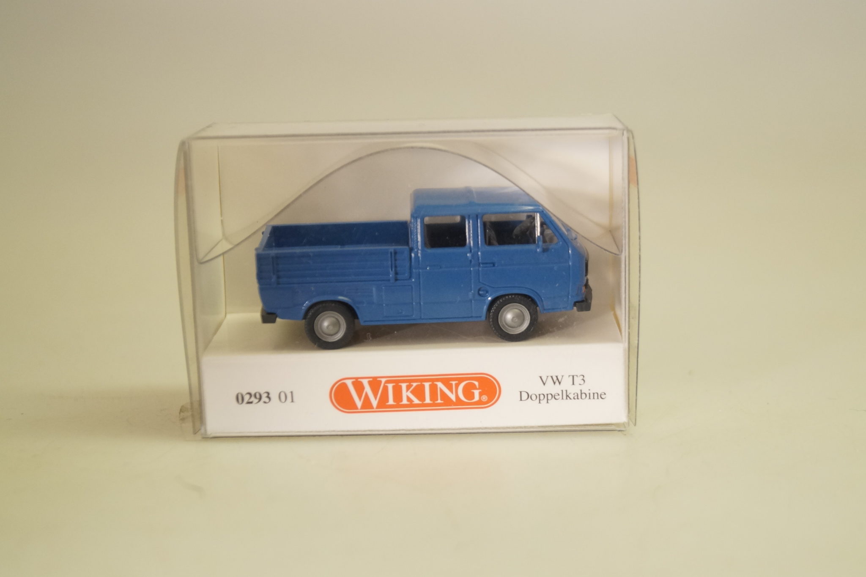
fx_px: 1443
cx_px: 433
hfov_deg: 33.4
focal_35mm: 60
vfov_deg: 22.6
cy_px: 288
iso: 1000
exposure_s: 1/160
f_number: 5.6
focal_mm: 40
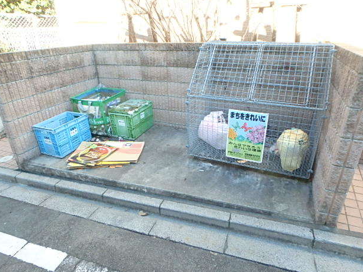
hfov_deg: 76.4
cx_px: 173
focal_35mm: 22
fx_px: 231
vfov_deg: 61.1
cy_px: 136
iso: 500
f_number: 3.5
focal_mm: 3.7
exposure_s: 1/250
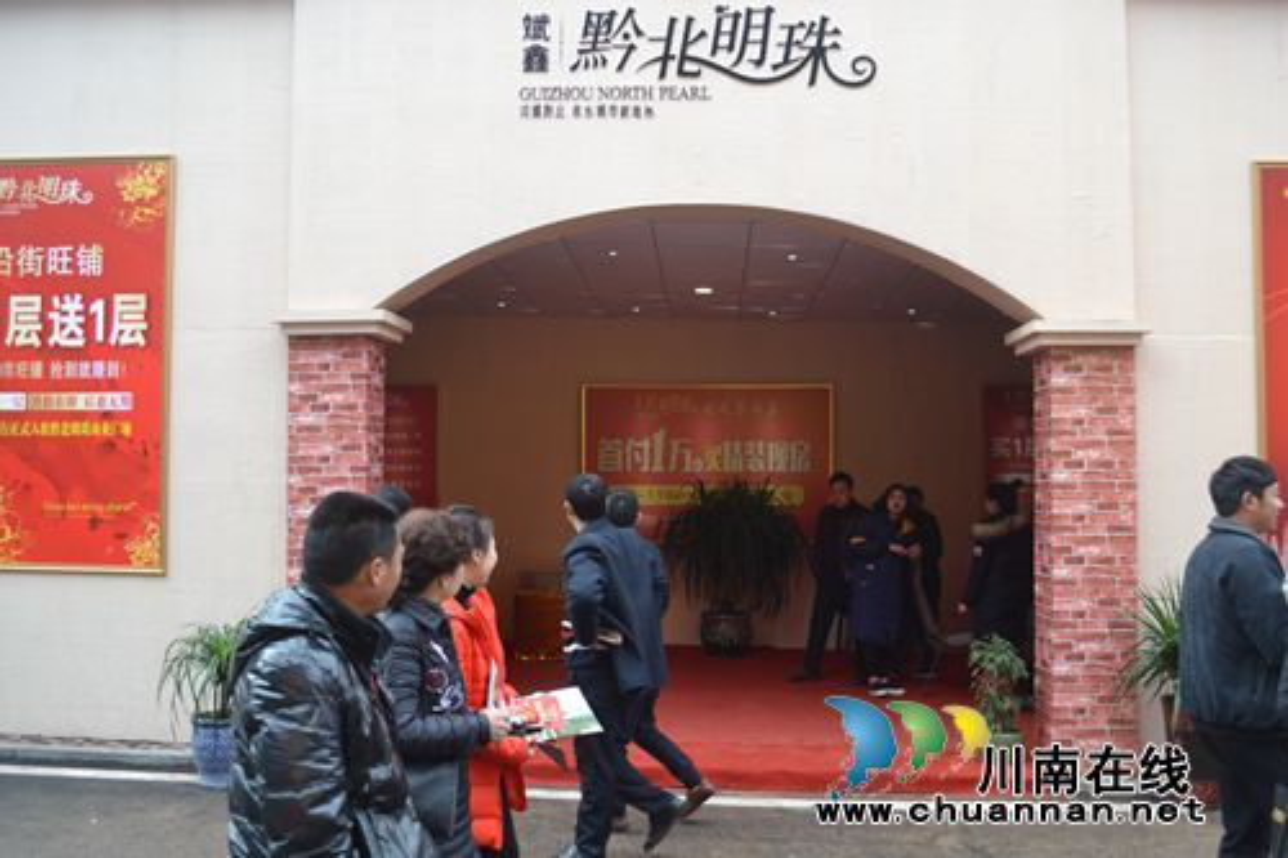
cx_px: 644
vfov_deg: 39.9
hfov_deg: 57.2
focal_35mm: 33
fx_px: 1180
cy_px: 429
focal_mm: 22
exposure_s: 1/125
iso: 200
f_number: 5.6
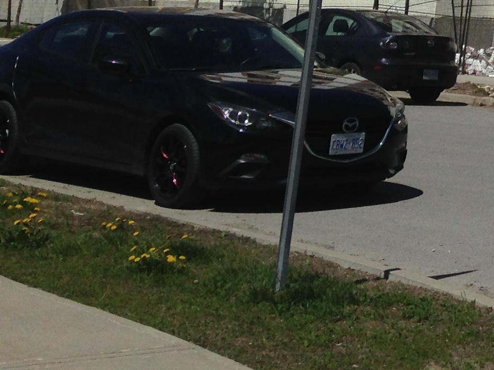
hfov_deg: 15.7
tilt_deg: +4.5
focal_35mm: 116
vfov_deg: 12.1
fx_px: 1655
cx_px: 731
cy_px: -208
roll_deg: -3.9
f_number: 2.4
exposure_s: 1/5435
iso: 50
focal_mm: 4.12
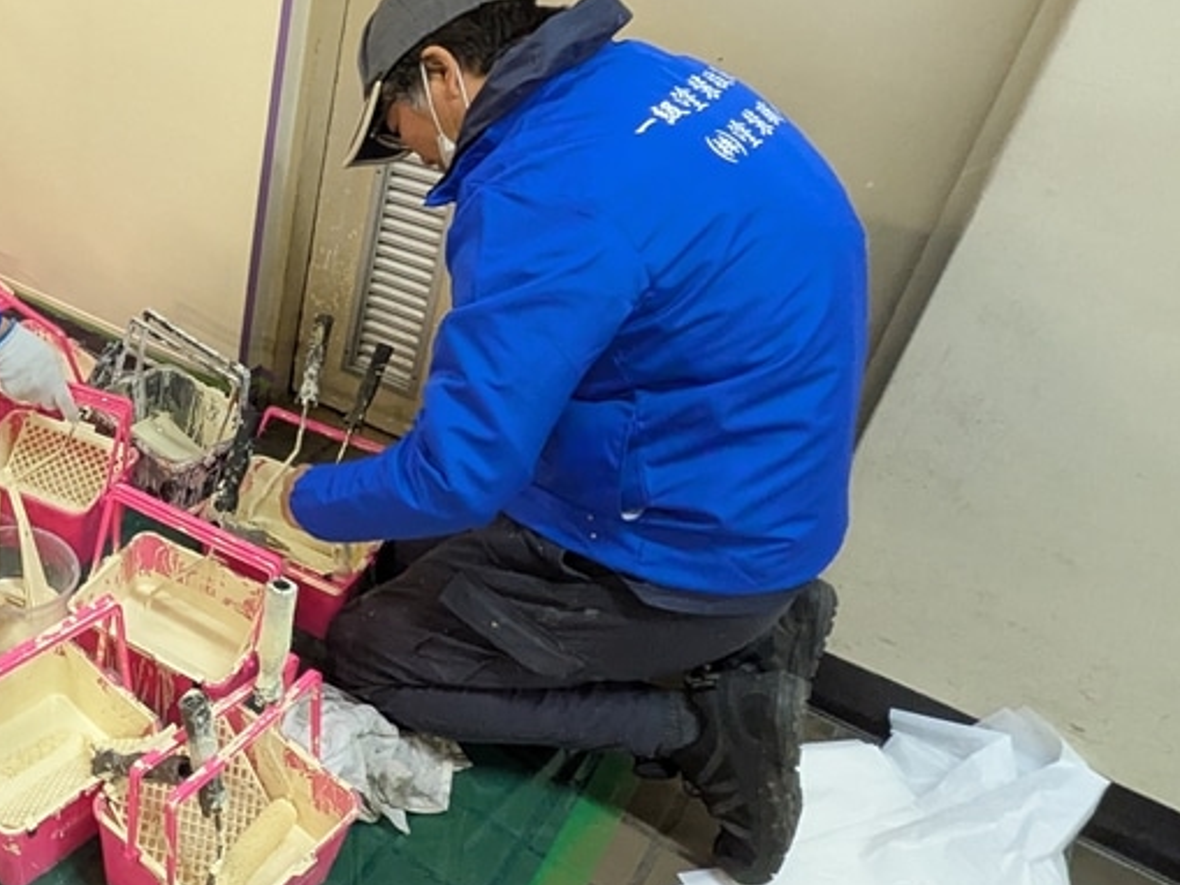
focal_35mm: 33
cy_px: 367
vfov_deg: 42.8
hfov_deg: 46.9
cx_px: 21
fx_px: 1125
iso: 463
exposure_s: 1/33.3
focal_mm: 1.83
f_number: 2.2
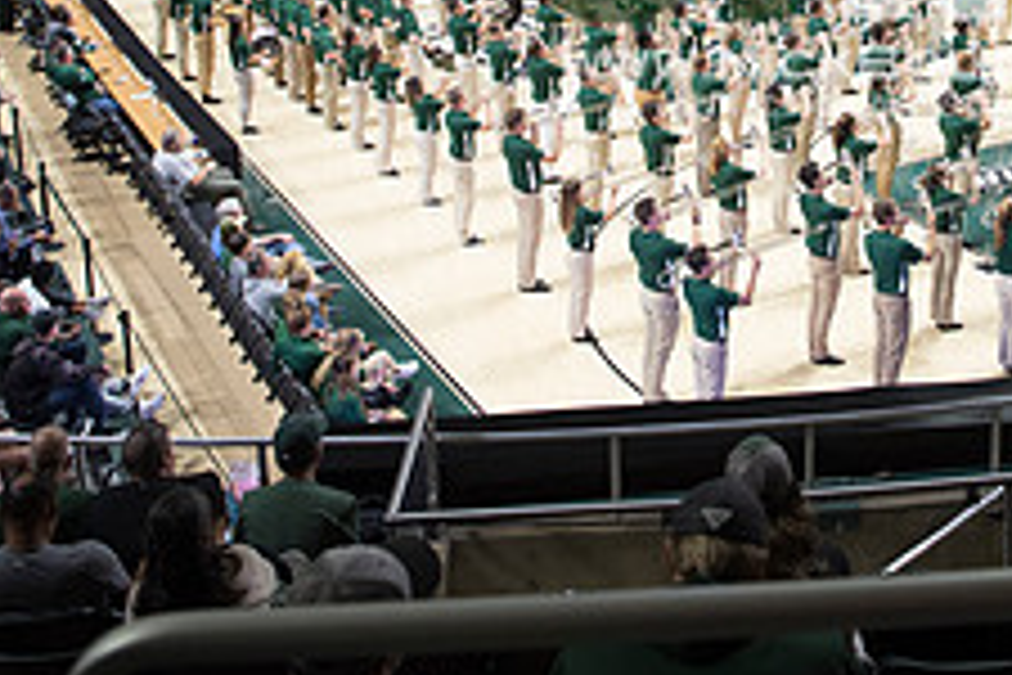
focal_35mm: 62
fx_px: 1743
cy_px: -97
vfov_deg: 20.7
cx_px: 868
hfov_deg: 31.2
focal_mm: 24
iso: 2000
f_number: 2.8
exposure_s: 1/400
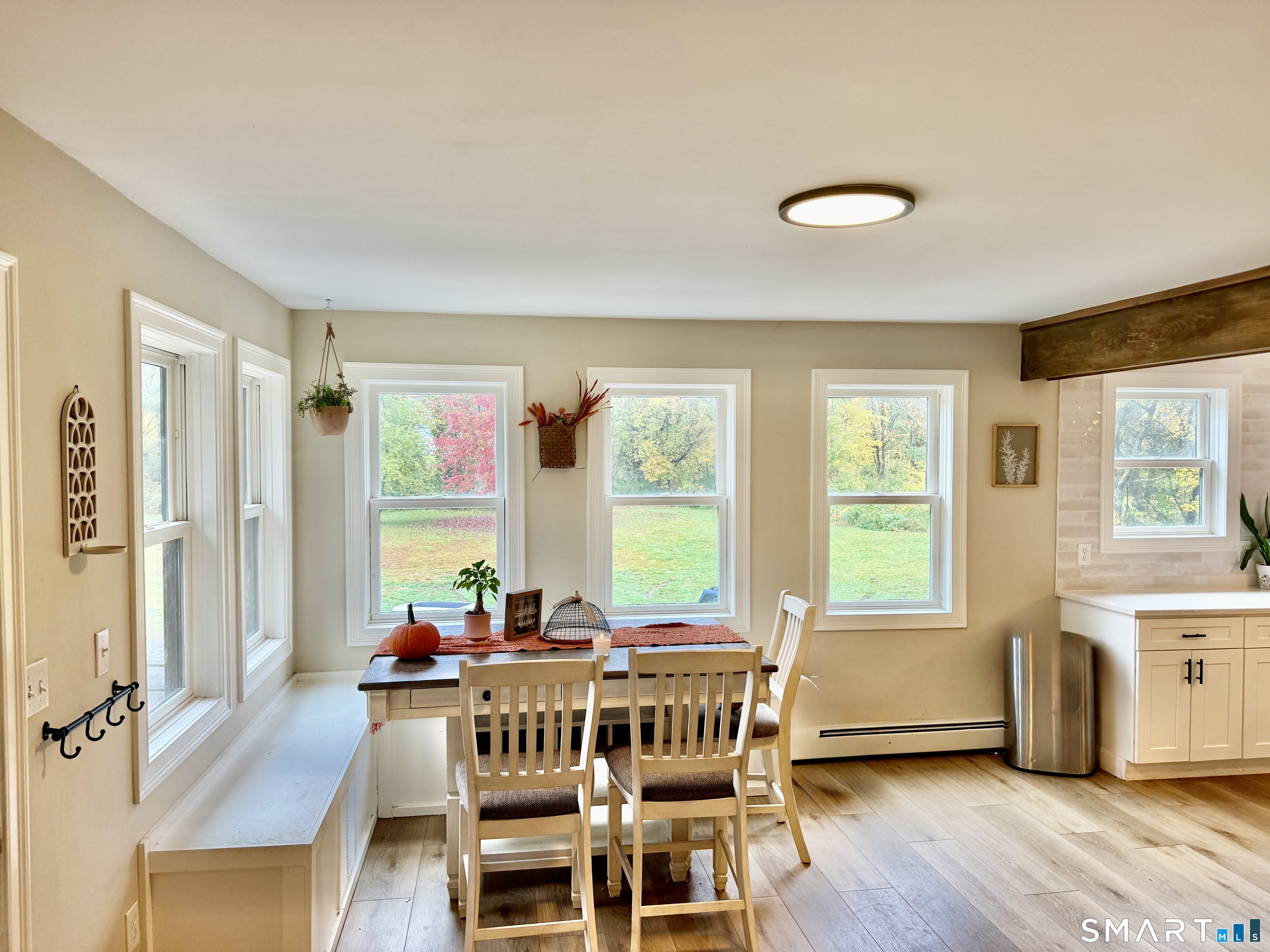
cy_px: 476
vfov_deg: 56.8
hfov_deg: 71.6
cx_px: 635
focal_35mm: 24
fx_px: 881
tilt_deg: -0.8
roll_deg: +0.6
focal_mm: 6.76
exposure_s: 1/120
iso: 80
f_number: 1.78
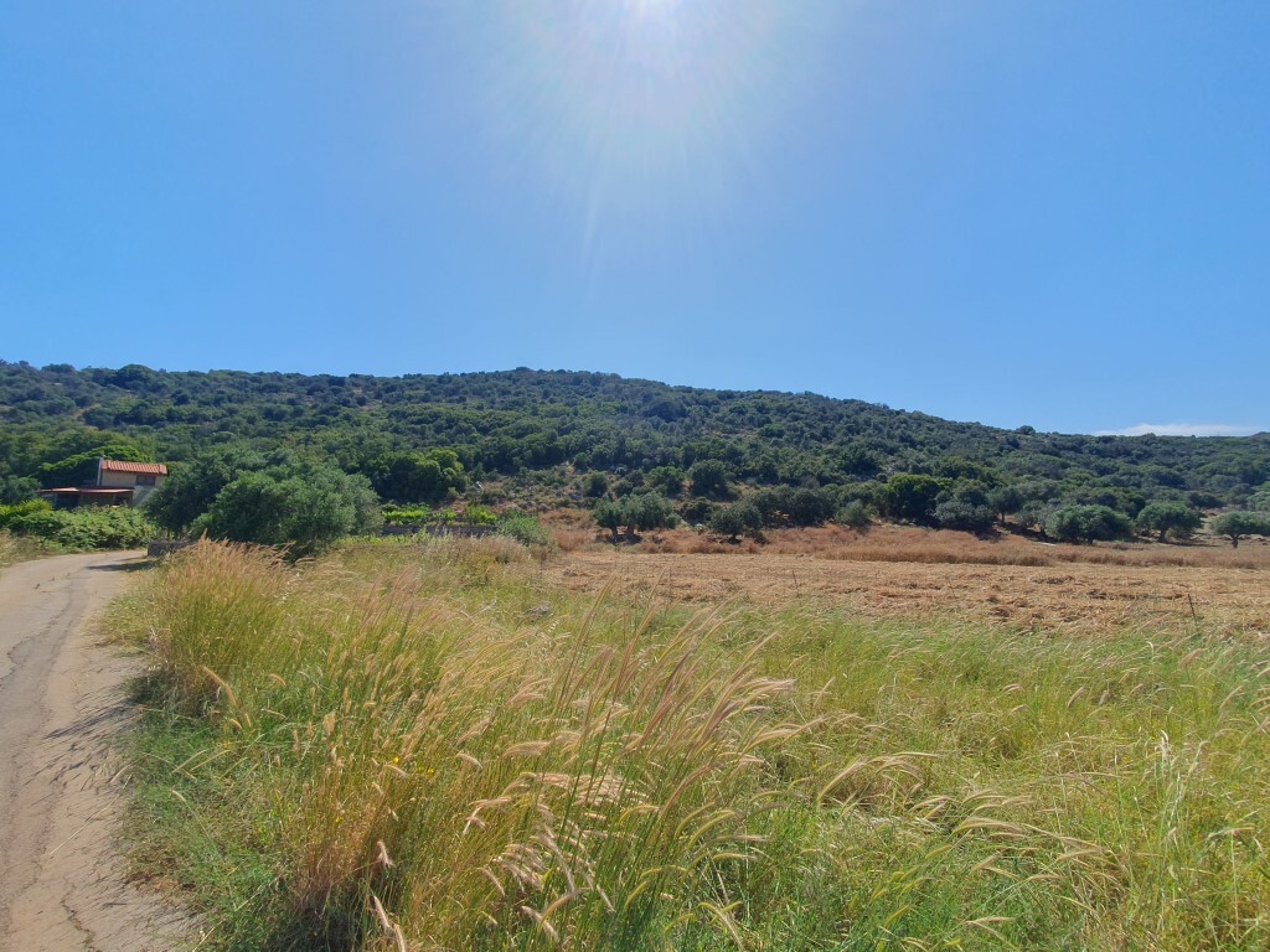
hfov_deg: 106.2
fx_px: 477
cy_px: 476
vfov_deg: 89.9
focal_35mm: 13
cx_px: 635
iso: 50
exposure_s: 1/1396
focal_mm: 1.8
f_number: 2.2
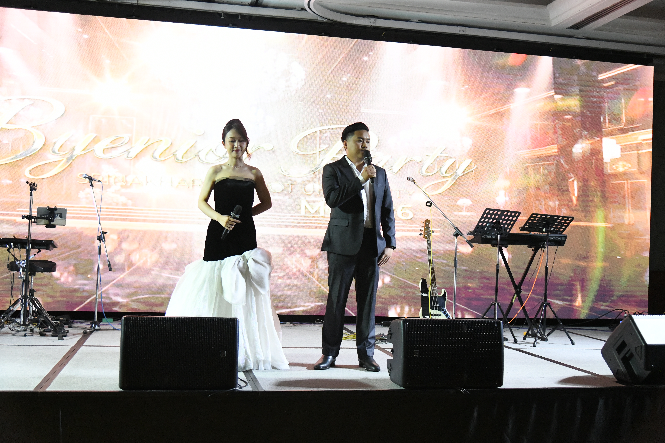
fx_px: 702
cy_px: 222
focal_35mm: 38
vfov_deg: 35.1
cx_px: 332
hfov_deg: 50.7
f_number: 4
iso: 12800
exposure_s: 1/400
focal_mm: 38
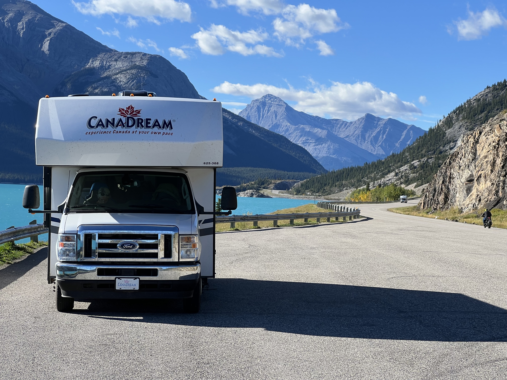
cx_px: 254
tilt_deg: +0.5
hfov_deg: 25.3
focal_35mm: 77
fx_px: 1128
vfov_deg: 19.1
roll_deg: -2.4
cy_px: 190
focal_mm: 9
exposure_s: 1/686
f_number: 2.8
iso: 32
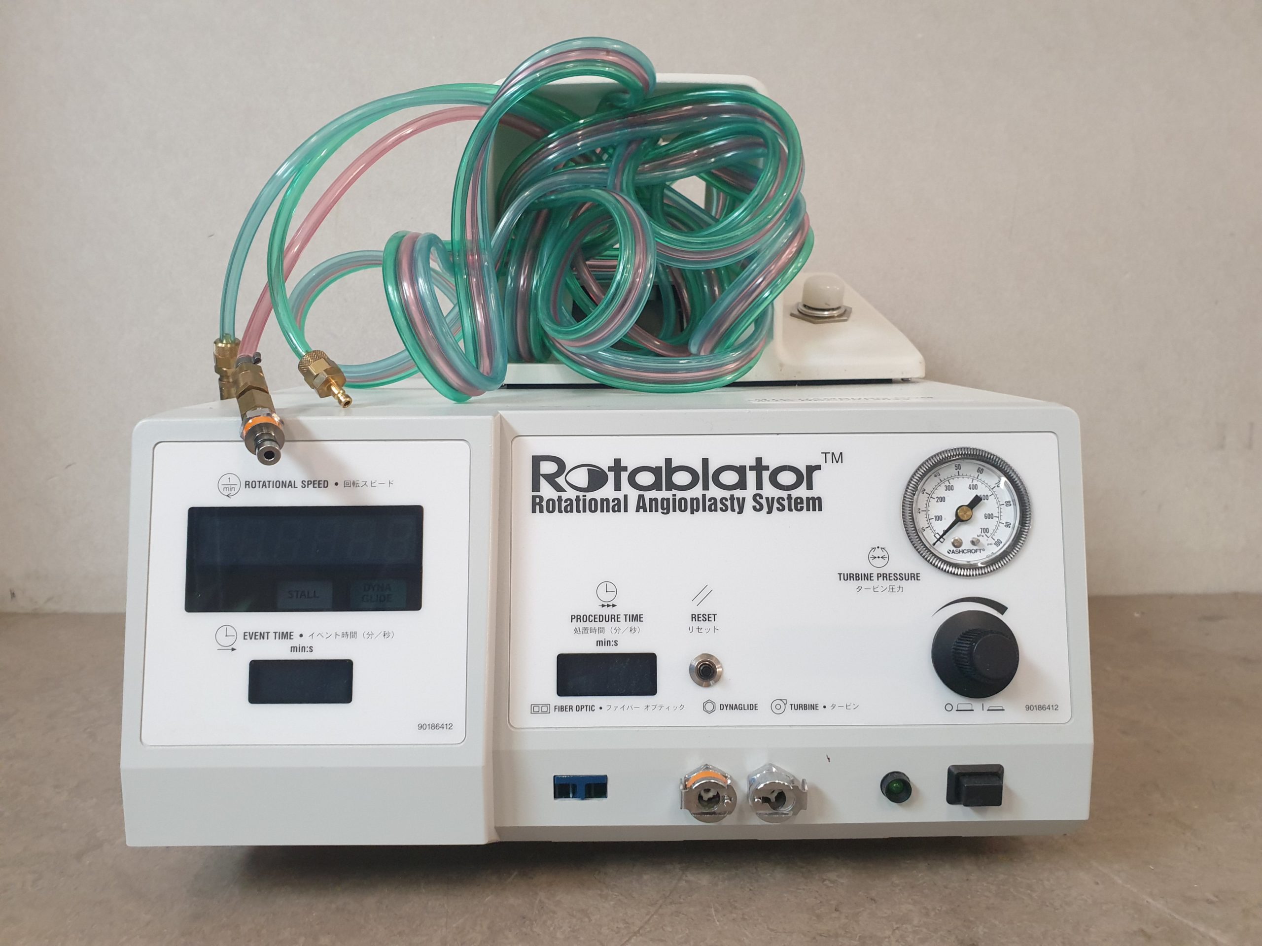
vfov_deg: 53.1
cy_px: 473
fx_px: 948
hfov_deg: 67.3
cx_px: 631
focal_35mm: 26
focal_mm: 4.3
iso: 320
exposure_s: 1/50
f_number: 2.4
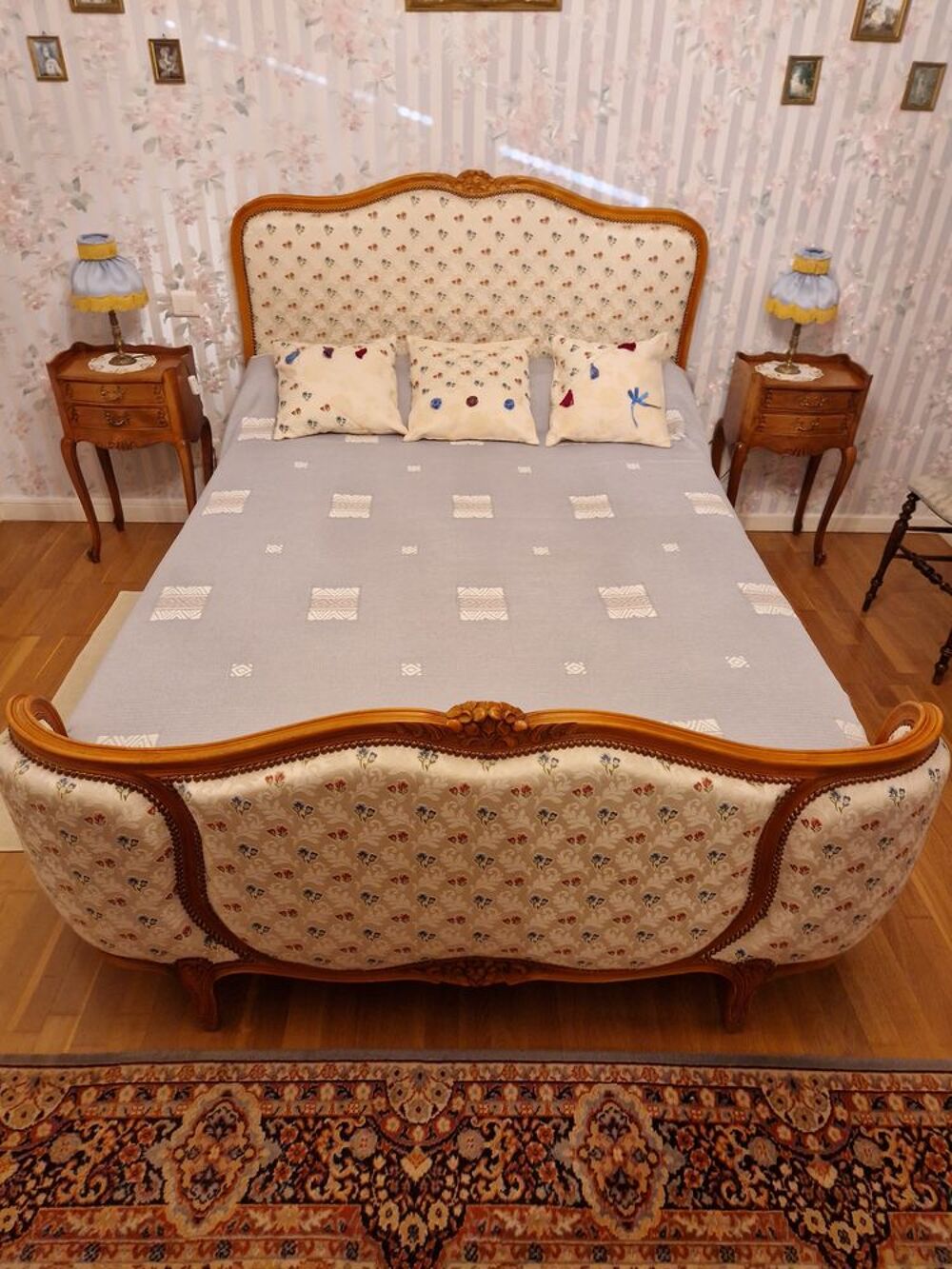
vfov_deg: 73.9
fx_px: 843
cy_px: 634
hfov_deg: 58.9
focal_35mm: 23
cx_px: 476
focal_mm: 5.4
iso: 500
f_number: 1.8
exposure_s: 1/100
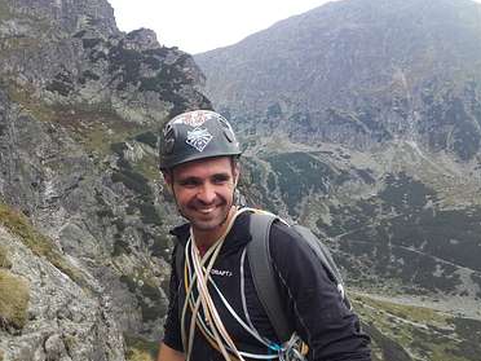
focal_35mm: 40
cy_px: 168
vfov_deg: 35.9
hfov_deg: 46.4
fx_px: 556
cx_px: 185
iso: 50
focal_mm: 3.31
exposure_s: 1/159
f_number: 2.2
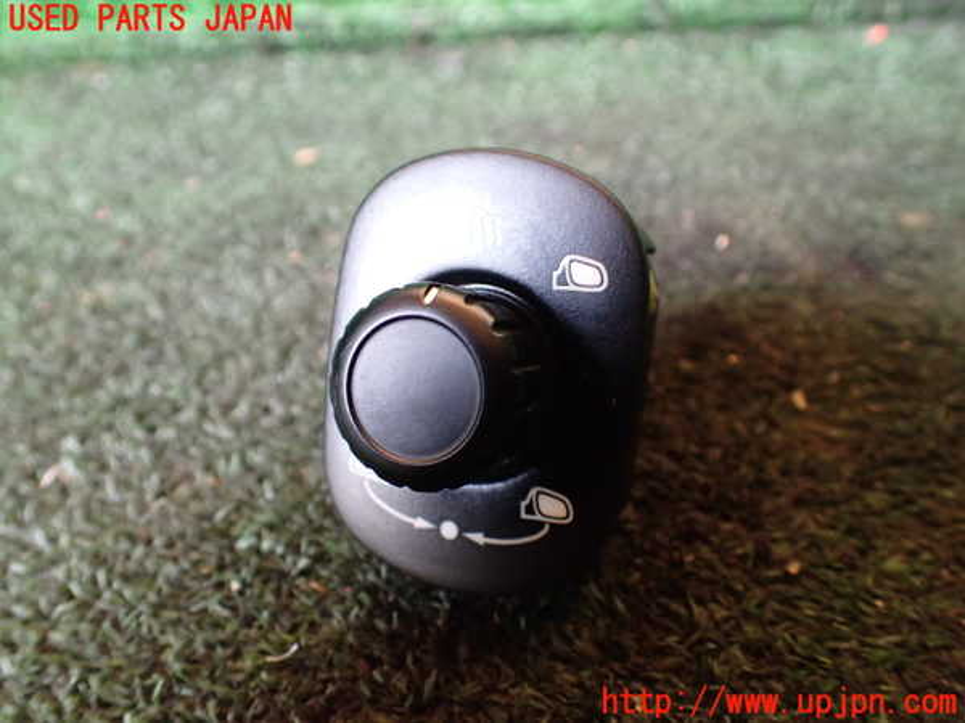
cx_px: 482
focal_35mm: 30
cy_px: 362
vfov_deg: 46.8
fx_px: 836
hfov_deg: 60.0
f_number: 2.3
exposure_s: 1/30
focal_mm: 5.4
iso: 1000
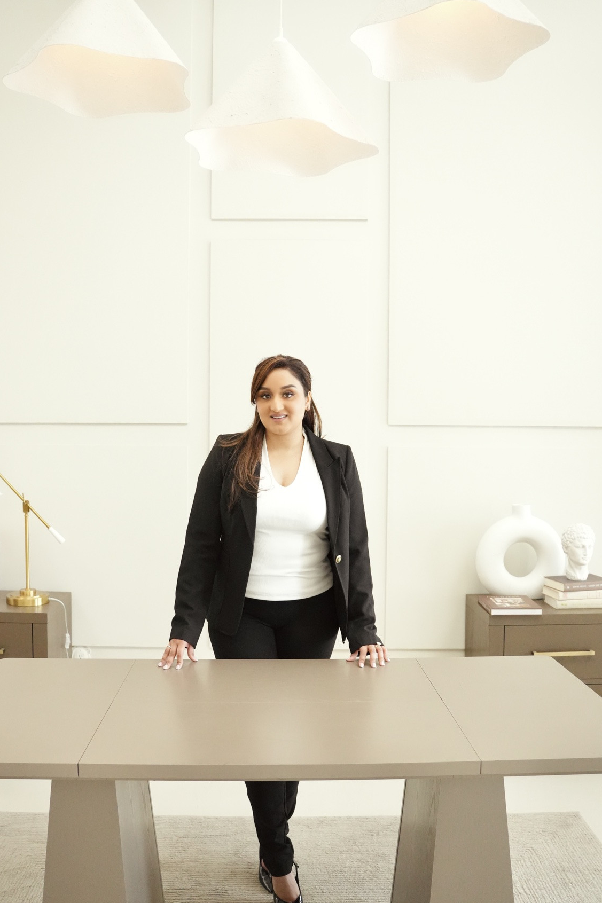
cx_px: 284
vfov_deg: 56.0
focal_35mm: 34
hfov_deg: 39.0
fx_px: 849
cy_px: 452
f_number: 2.8
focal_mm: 21.2
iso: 4000
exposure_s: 1/640
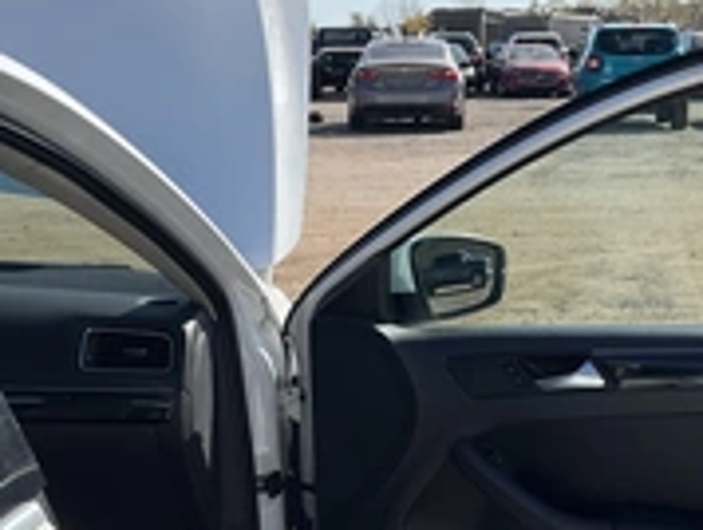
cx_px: 379
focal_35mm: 65
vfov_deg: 22.6
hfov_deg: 29.8
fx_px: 1322
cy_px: 348
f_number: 1.8
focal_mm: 3
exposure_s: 1/2058
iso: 25
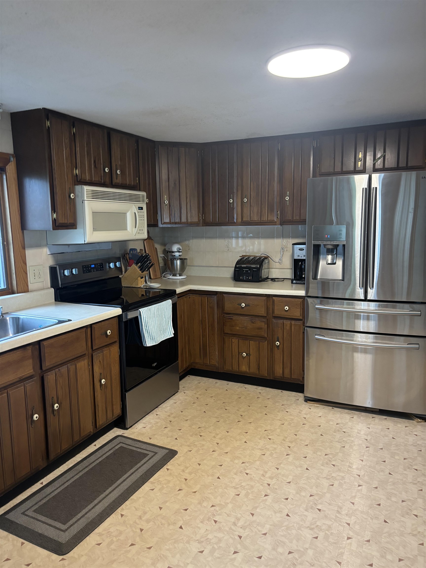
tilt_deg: -8.5
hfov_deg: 53.1
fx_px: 427
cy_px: 284
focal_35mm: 26
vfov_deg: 67.3
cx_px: 213
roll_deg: +1.5
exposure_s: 1/60
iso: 250
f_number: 1.6
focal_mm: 5.96
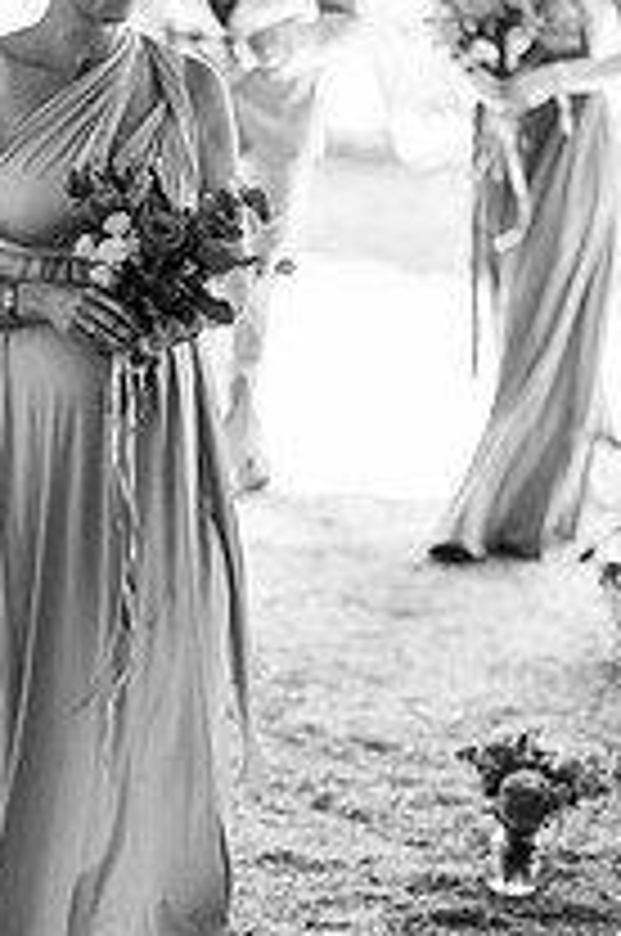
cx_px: 110
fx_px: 4777
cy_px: 657
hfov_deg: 7.4
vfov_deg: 11.2
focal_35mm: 184
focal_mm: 85
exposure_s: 1/500
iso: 100
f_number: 1.8
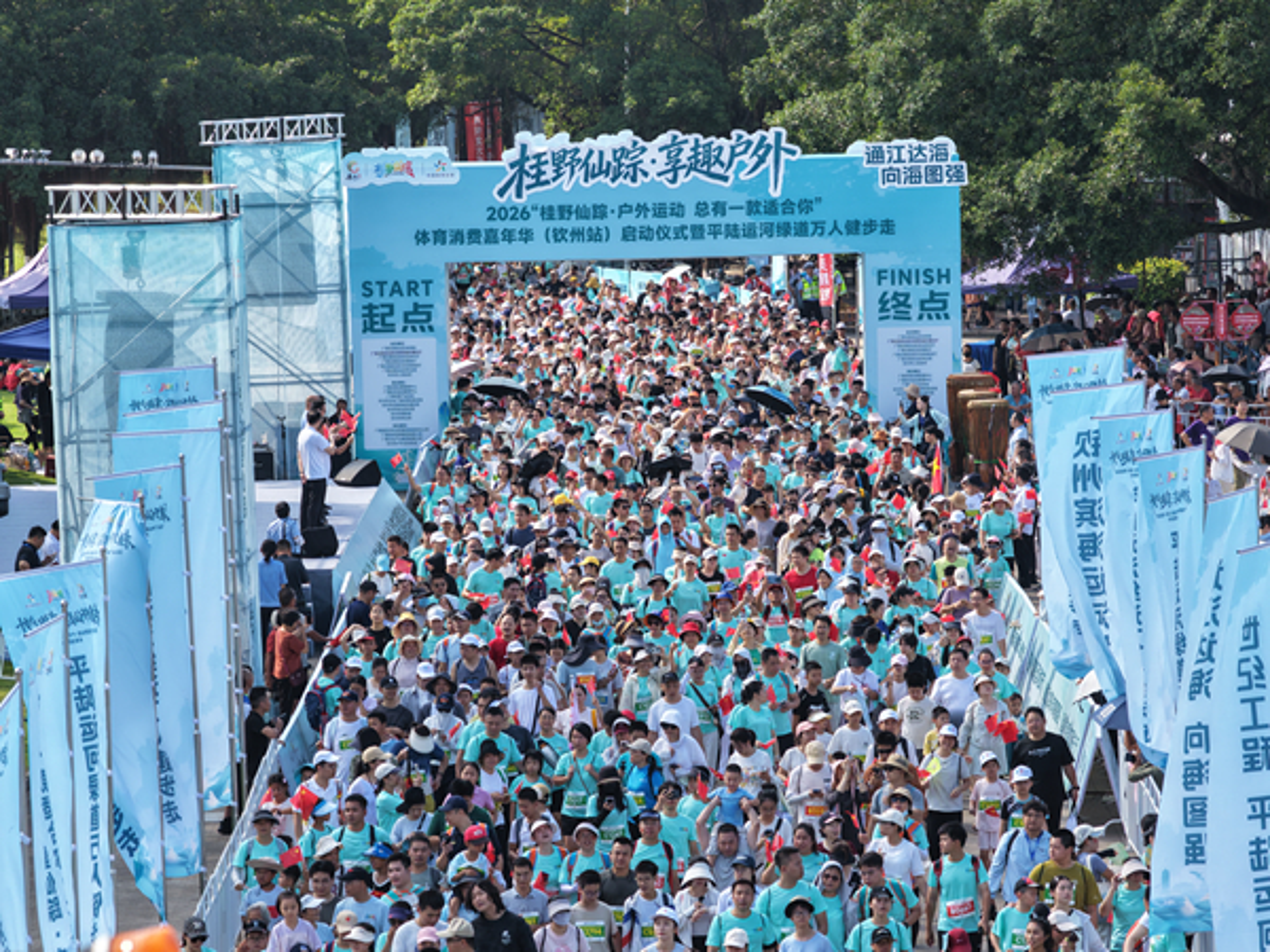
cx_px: 635
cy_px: 476
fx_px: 6164
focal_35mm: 168
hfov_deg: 11.8
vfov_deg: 8.8
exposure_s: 1/320
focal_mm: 40
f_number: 2.8
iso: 100
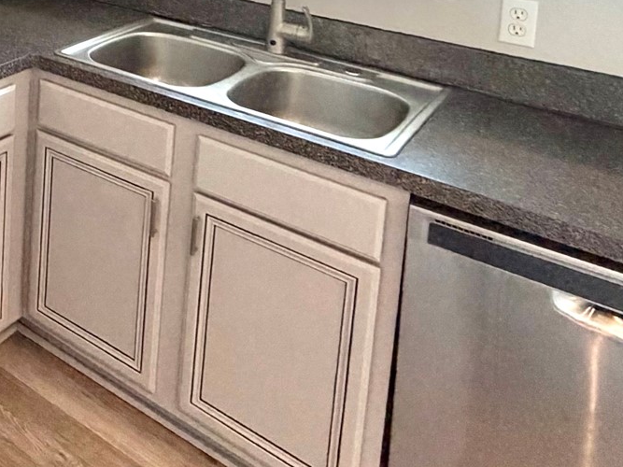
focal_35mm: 43
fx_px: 774
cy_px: -115
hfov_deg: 36.9
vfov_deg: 28.5
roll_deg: -1.6
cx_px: -64
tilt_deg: -6.7
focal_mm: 2.22
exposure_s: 1/120
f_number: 2.2
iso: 320
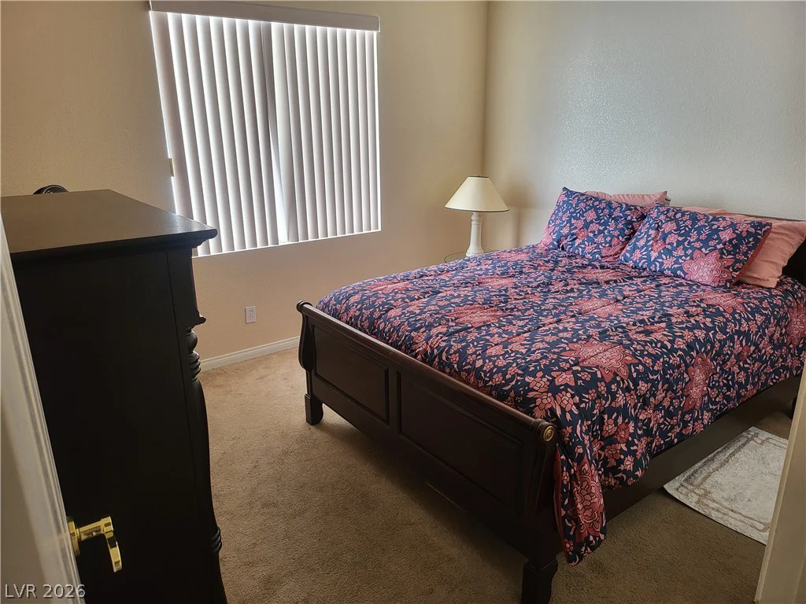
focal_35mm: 24
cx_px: 403
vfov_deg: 56.8
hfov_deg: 71.6
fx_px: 559
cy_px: 302
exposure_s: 1/120
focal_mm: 5
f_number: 1.8
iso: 125
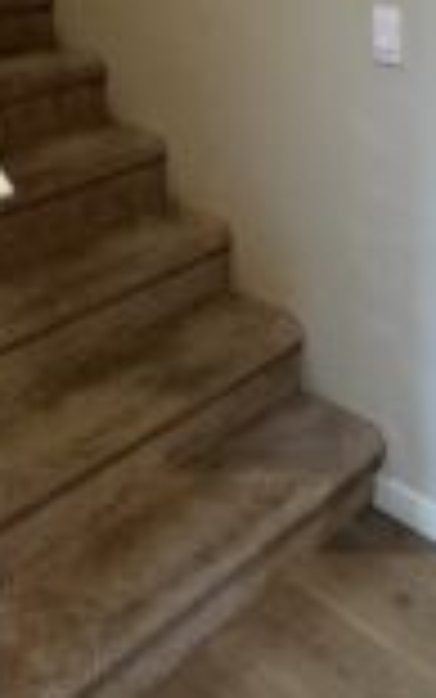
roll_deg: +1.4
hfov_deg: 24.8
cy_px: -25
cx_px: 373
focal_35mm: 51
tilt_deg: -11.6
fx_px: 969
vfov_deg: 35.2
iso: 160
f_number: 2.2
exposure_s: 1/60
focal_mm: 2.22
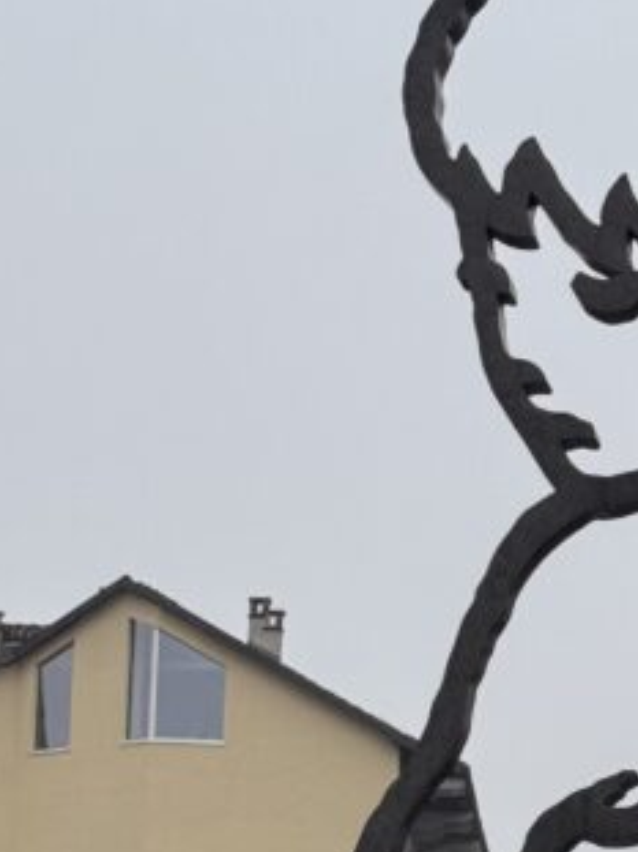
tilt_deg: +9.7
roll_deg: -1.0
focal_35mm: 158
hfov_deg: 9.3
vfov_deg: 12.4
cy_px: 827
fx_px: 3885
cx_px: 728
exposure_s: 1/1193
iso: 64
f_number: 1.78
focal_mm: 6.76
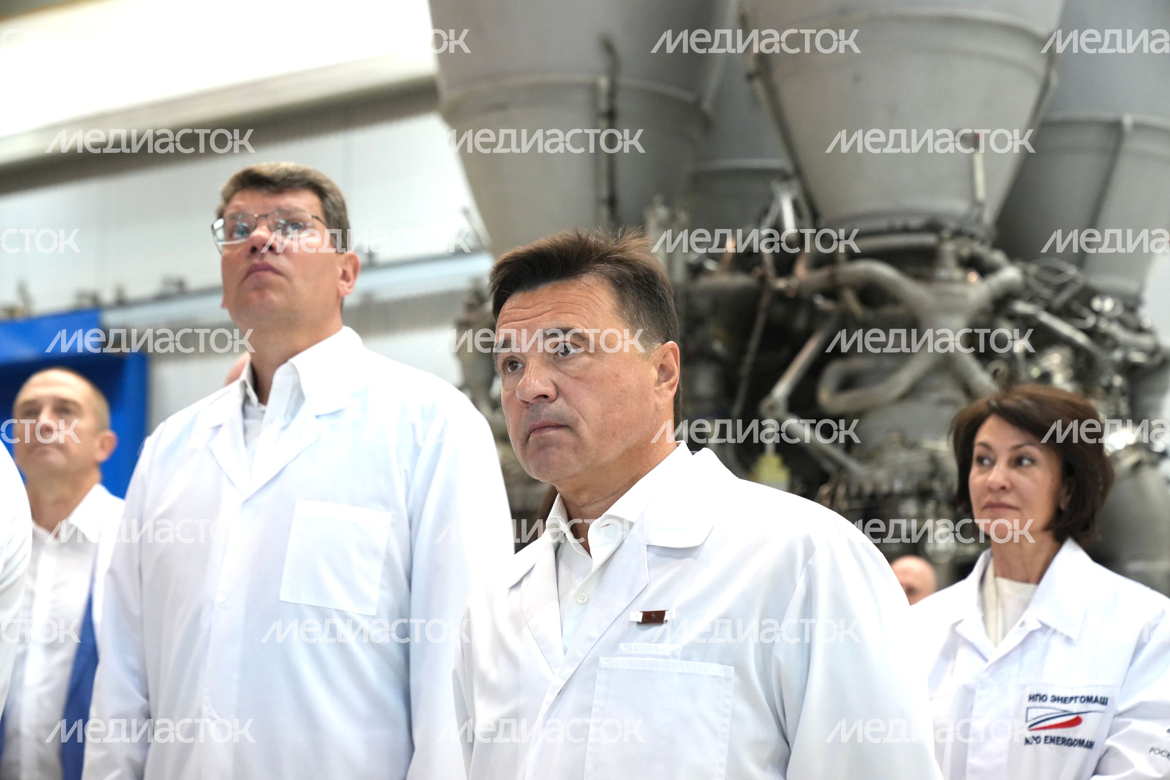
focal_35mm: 68
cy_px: 390
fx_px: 2210
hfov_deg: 29.7
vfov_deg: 20.0
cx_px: 585
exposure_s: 1/200
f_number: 4.5
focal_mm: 68
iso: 3200
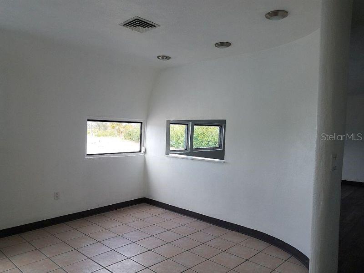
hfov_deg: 67.3
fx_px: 273
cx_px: 182
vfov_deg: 53.1
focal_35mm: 26
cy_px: 136
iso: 40
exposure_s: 1/131
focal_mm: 4.2
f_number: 1.7
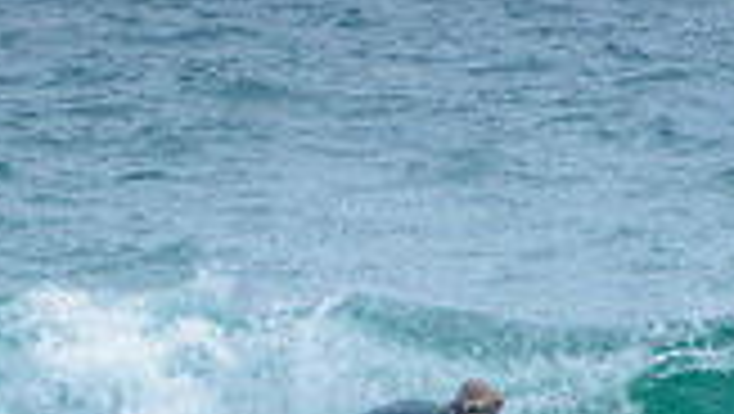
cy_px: 584
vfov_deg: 0.7
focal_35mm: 1828
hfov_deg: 1.2
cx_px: 542
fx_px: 35607
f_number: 5.6
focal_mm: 400
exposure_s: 1/1600
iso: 500
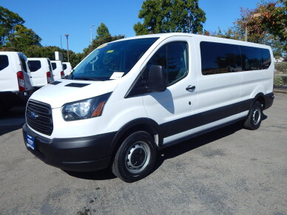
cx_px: 144
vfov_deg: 49.7
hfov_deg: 63.4
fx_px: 232
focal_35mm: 28
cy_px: 108
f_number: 6.3
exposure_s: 1/800
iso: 125
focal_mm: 5.1
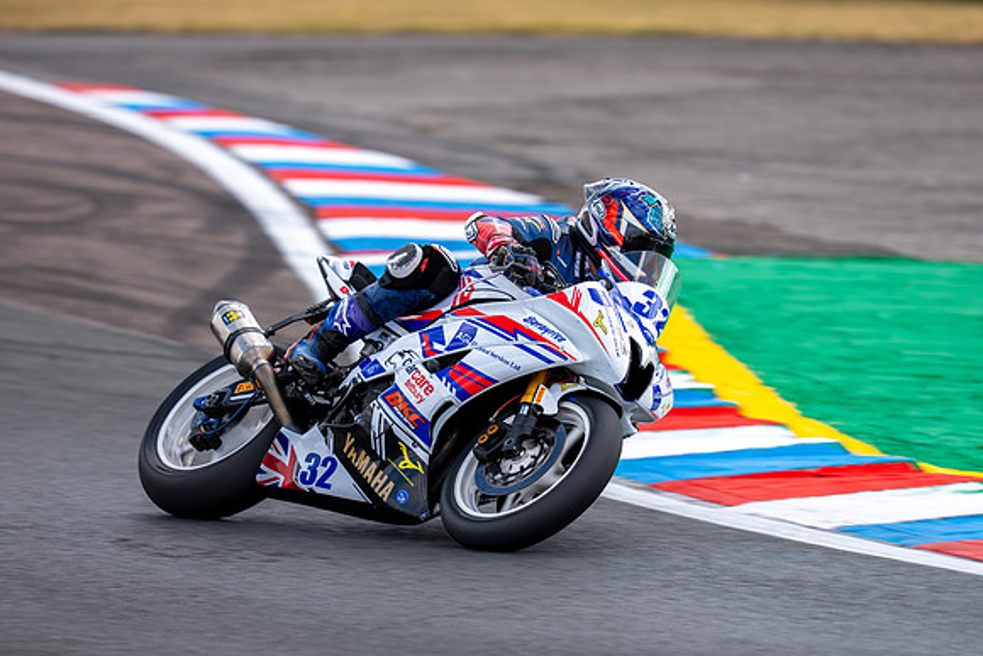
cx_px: 515
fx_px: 11444
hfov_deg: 4.9
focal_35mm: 419
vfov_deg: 3.3
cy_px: 333
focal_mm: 400
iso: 80
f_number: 4.5
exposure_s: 1/400
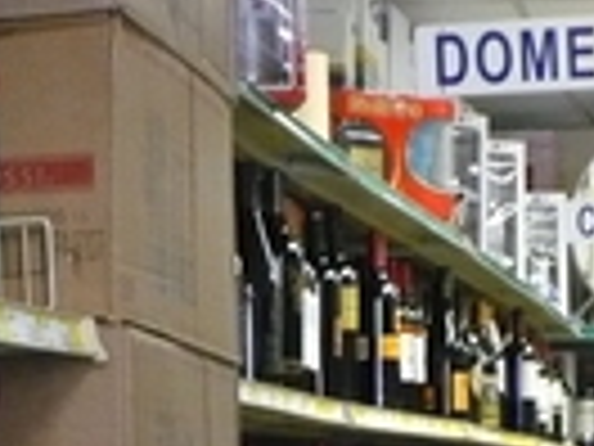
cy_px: 678
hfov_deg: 13.9
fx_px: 2385
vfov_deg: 10.3
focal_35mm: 139
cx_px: 628
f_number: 2.8
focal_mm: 6.1
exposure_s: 1/30
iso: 400
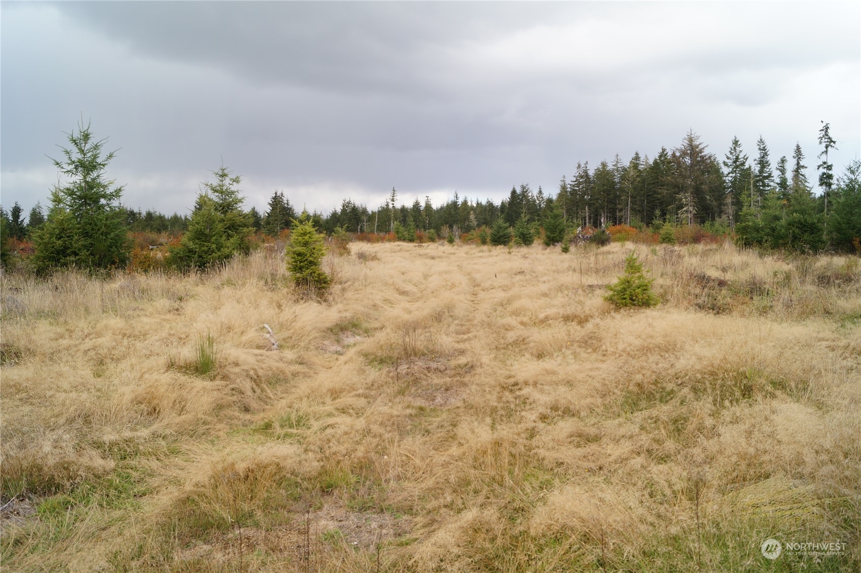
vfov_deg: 47.9
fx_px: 645
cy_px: 286
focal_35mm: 27
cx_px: 430
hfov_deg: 67.4
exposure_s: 1/80
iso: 100
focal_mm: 18
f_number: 8
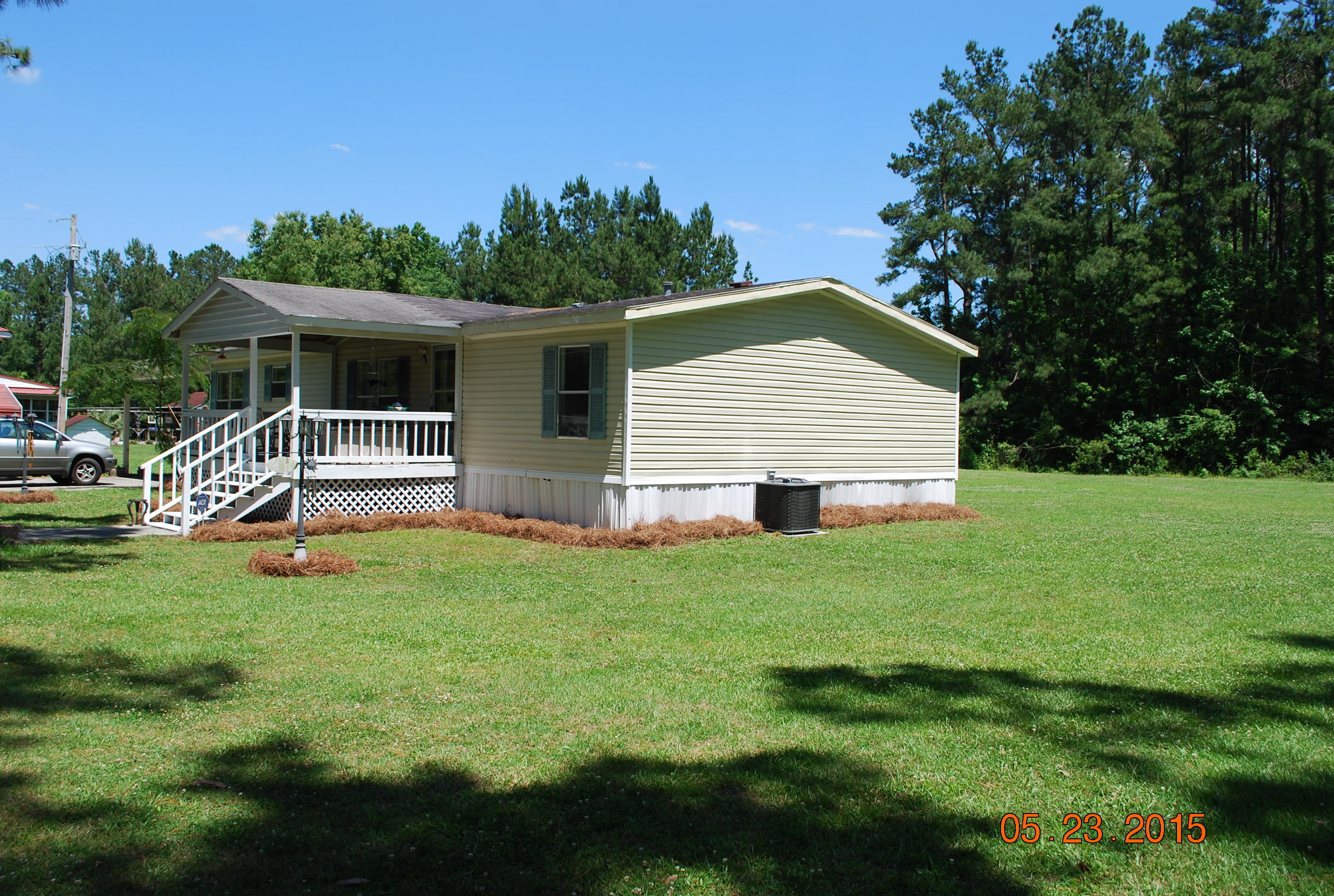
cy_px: 448
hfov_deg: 61.8
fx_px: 1114
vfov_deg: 43.8
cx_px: 667
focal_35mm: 30
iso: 100
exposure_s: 1/250
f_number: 8
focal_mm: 20
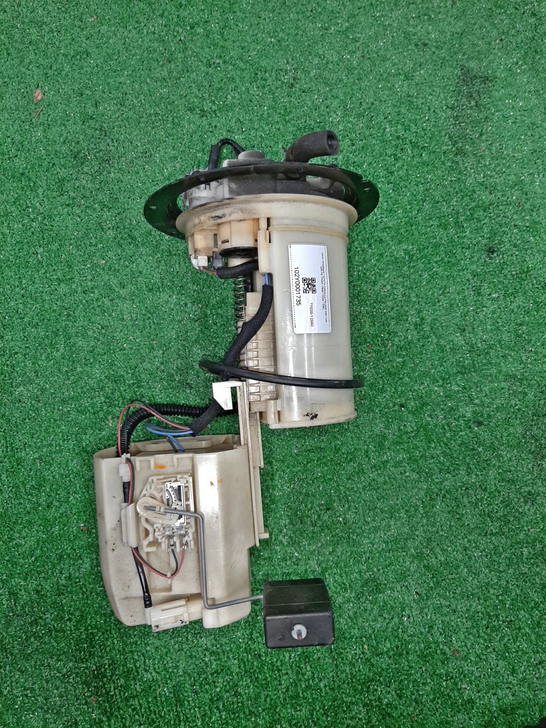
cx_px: 273
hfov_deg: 53.1
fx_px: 547
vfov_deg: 67.3
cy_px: 364
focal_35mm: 26
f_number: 1.7
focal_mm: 3.93
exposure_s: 1/50
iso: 126
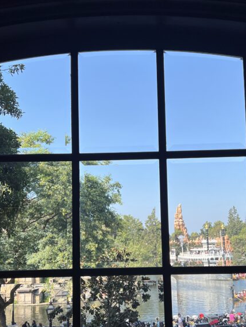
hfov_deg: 30.9
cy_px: 192
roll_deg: +1.1
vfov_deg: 40.3
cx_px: 119
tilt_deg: +7.2
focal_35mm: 47
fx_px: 445
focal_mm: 5.7
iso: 50
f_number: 1.5
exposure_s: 1/1669
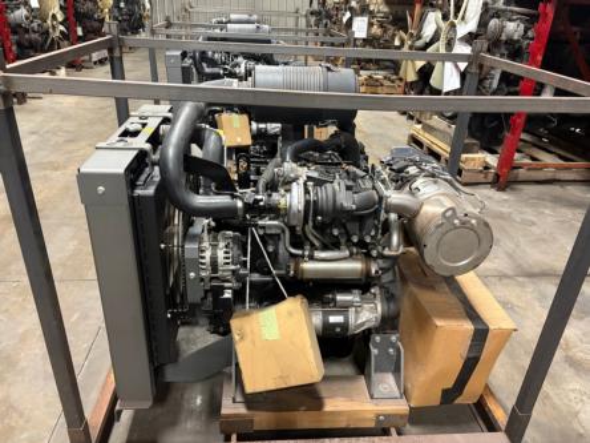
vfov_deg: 53.1
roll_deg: -2.9
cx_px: 295
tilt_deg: -26.8
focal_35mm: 26
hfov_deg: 67.3
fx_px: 443
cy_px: 222
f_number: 1.6
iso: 500
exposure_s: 1/40
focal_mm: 5.96
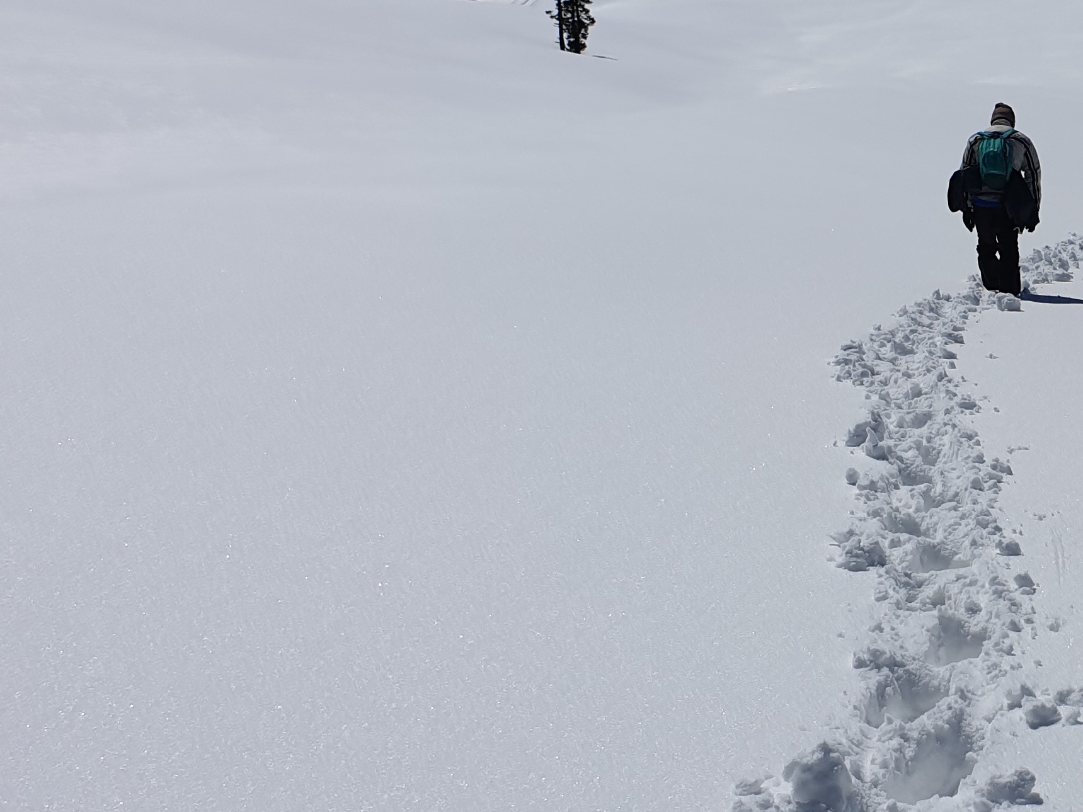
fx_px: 1908
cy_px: 369
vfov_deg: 24.0
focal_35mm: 61
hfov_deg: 28.9
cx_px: 1169
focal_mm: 4.3
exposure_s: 1/8850
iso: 50
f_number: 2.4
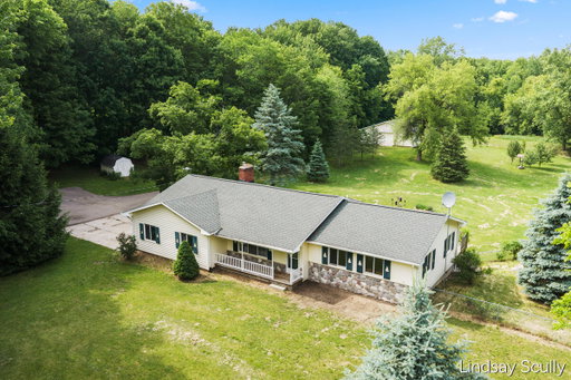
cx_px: 286
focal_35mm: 28
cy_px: 190
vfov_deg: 46.4
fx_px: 444
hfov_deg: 65.5
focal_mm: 14.45
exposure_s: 1/60
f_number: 5.6
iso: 100
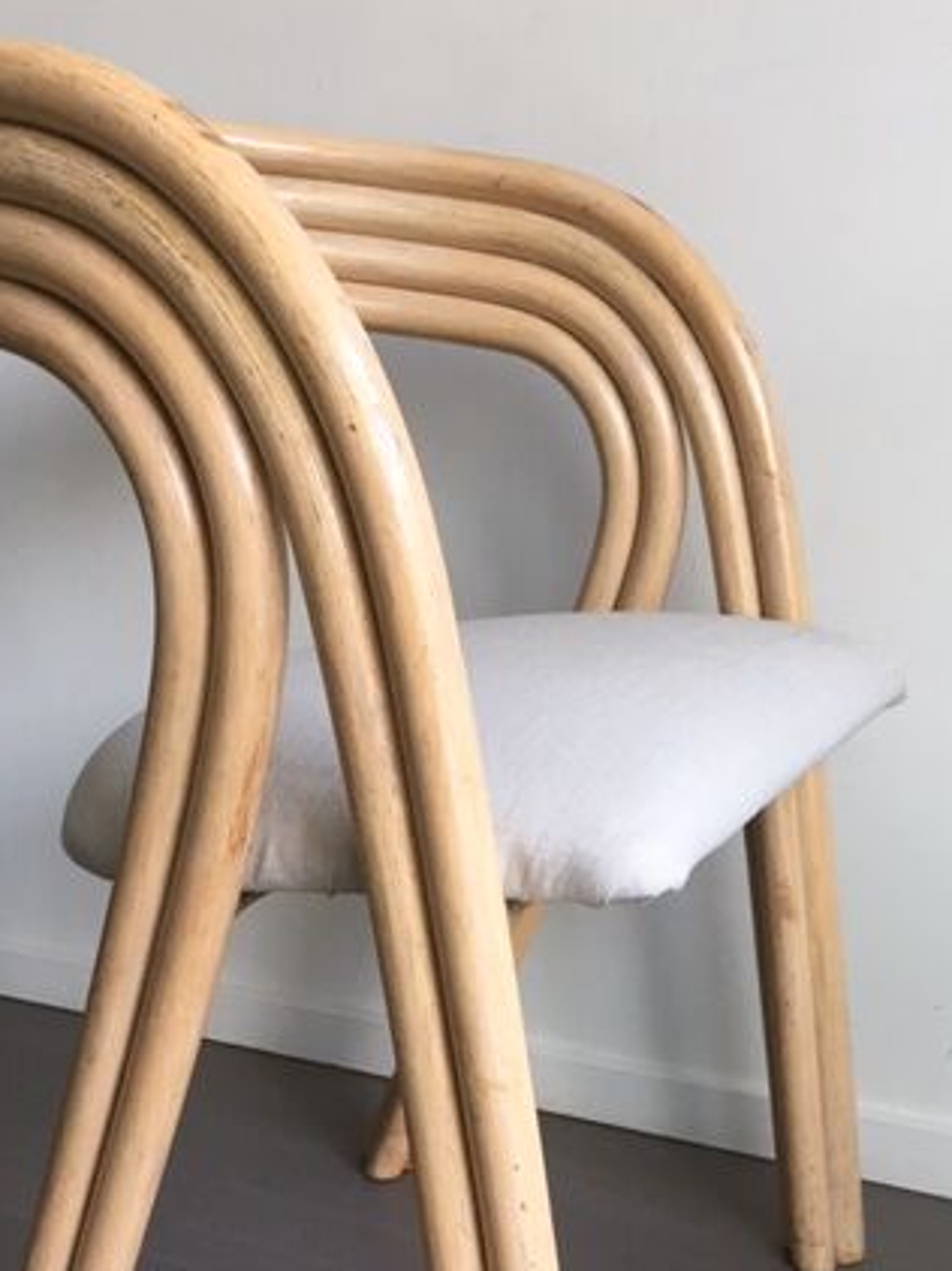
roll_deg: +1.9
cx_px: 404
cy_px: 885
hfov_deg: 32.8
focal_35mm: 44
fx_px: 1615
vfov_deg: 42.2
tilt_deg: -18.6
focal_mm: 4.15
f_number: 2.2
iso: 40
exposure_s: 1/33
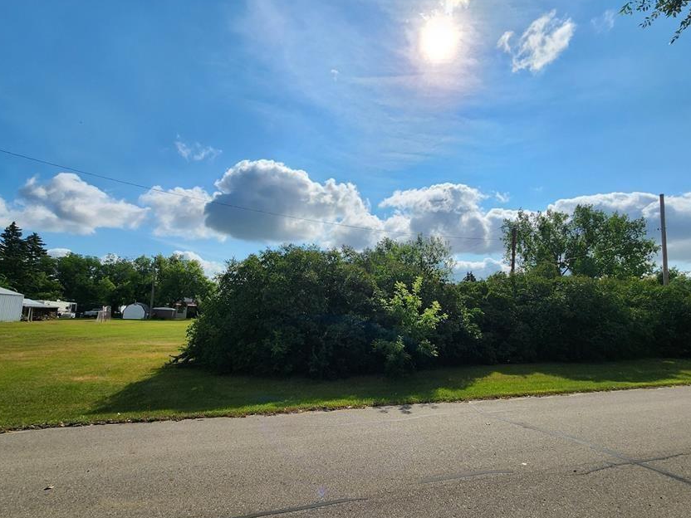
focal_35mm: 16
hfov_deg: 94.2
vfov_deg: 77.9
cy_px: 285
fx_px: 319
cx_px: 377
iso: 50
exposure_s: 1/5584
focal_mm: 2.2
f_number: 2.2
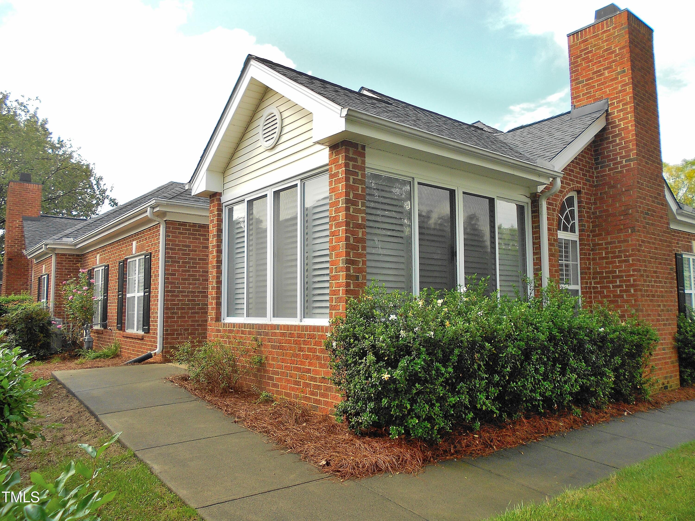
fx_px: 522
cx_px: 348
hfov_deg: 67.3
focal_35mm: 26
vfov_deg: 53.1
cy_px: 260
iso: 80
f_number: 3.2
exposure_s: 1/320
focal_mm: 4.6
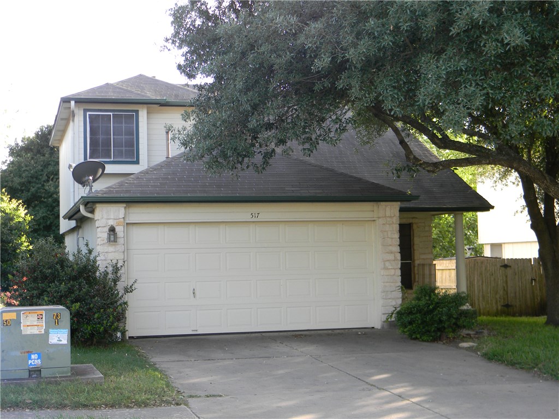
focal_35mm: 56
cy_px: 210
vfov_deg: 26.1
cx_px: 280
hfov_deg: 34.3
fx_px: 904
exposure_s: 1/76
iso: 112
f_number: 4.1
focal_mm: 10.1
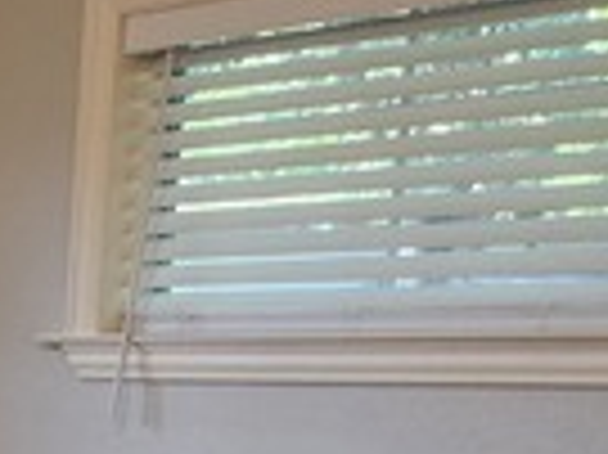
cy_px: 724
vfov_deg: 12.2
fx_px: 2001
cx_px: -682
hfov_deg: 14.0
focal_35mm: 114
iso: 250
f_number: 1.8
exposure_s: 1/120
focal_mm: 6.4
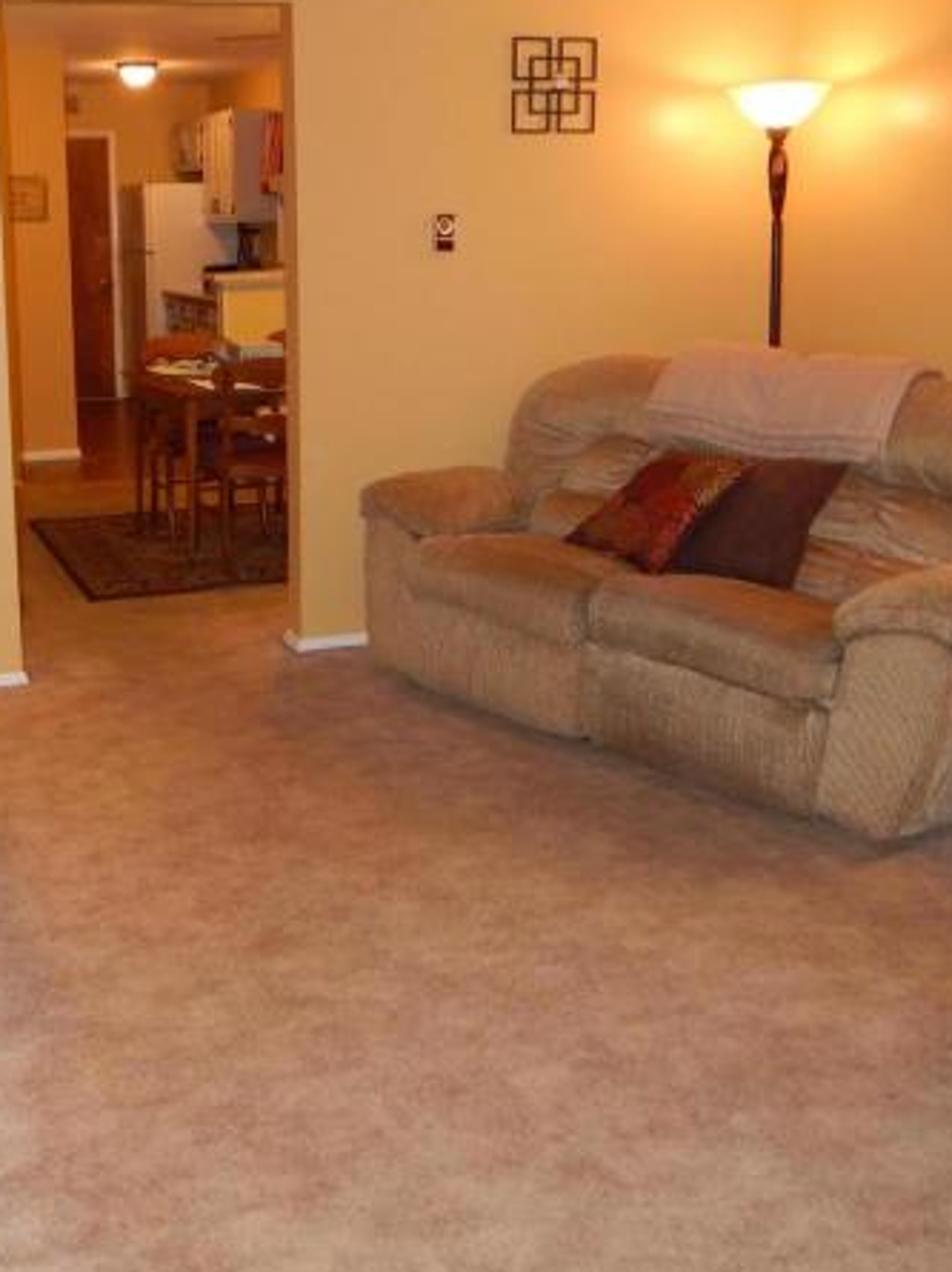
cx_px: 237
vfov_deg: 48.5
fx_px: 1395
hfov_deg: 36.8
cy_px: 466
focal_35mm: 38
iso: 200
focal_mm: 4
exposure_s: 1/30
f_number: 3
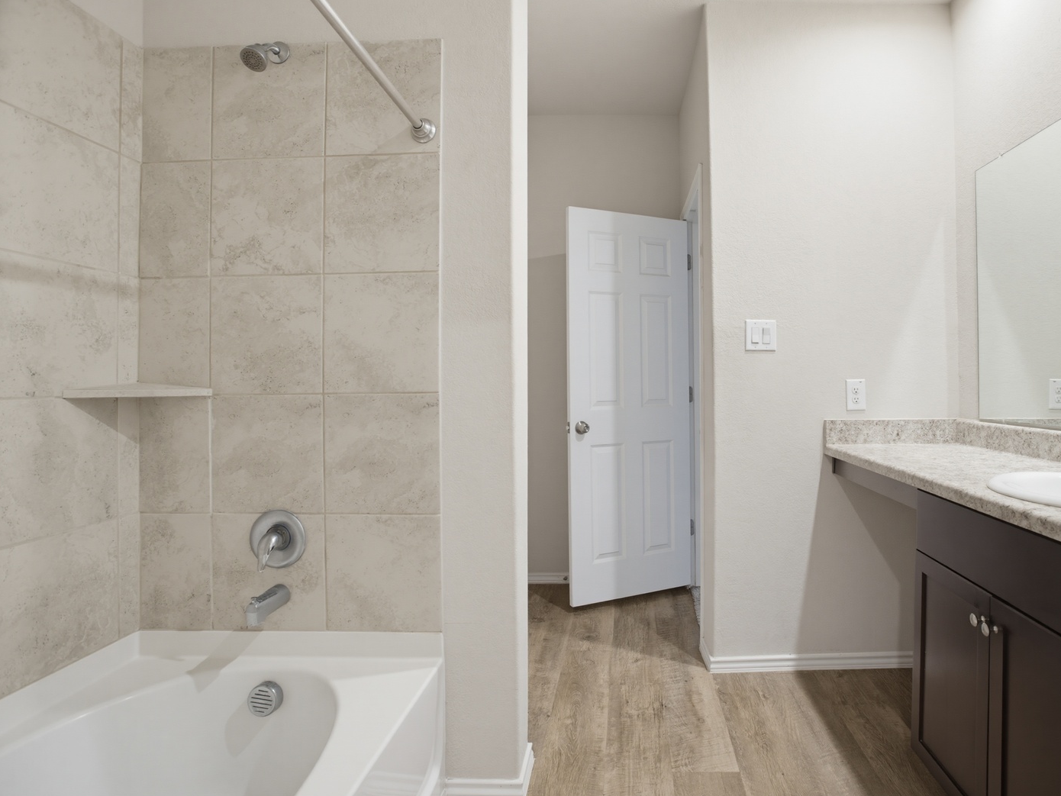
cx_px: 612
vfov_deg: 68.7
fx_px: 582
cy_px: 411
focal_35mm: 19
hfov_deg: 84.0
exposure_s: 1/1.67
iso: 320
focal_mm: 17
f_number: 7.1
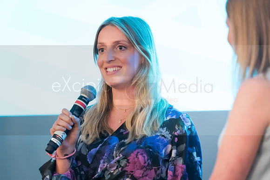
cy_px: 101
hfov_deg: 9.1
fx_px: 1696
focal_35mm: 226
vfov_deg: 6.1
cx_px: 137
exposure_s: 1/60
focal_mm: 200
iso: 6400
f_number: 2.8
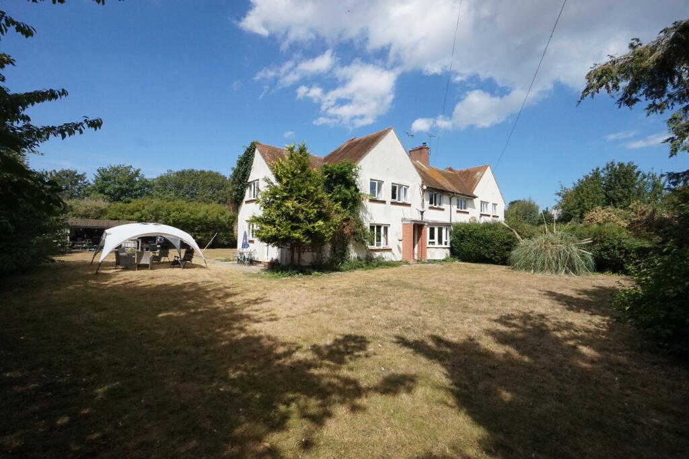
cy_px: 230
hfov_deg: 100.4
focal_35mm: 15
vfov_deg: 77.3
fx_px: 287
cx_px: 344
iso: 1600
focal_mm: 10
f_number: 13
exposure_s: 1/1600
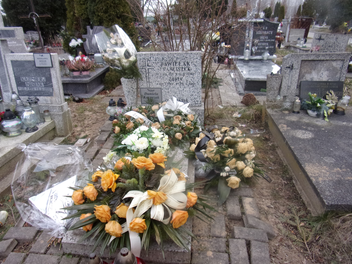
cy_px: 132
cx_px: 176
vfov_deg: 56.8
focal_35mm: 24
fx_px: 244
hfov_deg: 71.6
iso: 80
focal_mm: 4.3
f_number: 3.3
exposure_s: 1/170
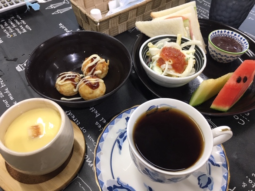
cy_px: 96
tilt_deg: -49.5
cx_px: 128
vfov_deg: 48.2
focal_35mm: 29
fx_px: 214
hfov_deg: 61.7
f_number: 2.2
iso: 40
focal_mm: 4.15
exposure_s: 1/30
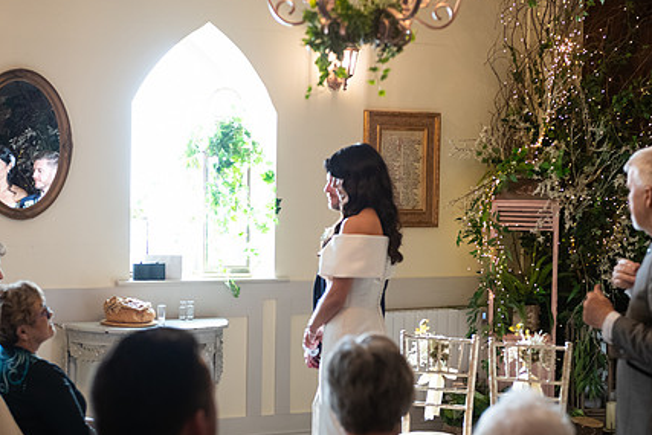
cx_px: 293
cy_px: 260
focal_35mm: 76
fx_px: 1377
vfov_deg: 17.9
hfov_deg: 26.6
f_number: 3.5
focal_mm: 56
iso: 1000
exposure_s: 1/160
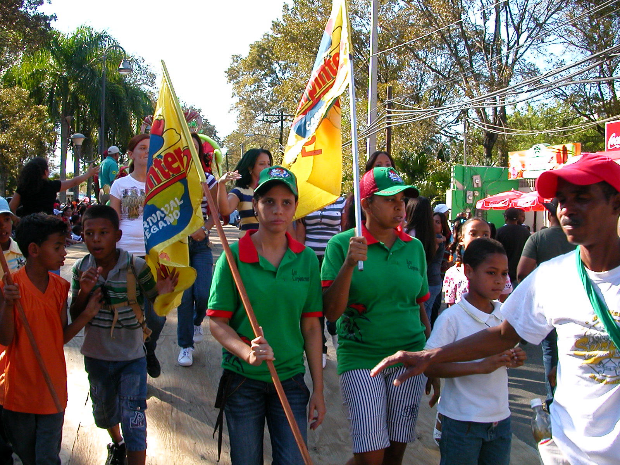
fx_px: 663
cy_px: 232
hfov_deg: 50.1
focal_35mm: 37
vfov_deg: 38.7
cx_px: 310
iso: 100
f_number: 4.5
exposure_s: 1/168
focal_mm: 5.6
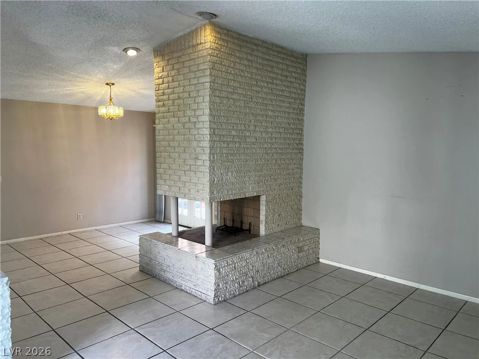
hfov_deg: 67.3
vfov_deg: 53.1
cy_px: 180
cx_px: 240
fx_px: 360
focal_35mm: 26
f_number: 1.5
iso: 80
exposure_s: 1/120
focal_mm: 5.7
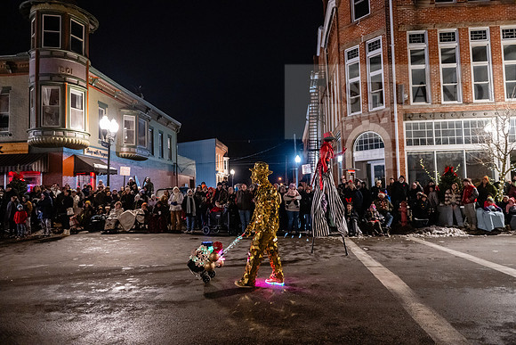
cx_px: 258
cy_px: 172
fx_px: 344
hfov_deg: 73.7
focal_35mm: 24
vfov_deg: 53.2
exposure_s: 1/160
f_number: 2.8
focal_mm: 24
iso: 5000
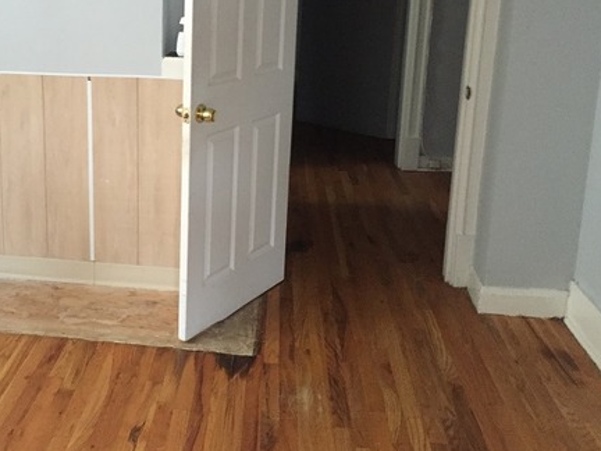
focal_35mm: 43
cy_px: 131
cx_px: 192
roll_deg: -0.5
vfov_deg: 33.1
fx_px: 747
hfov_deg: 43.1
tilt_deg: -13.9
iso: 250
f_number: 2.2
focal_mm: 4.15
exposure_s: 1/15
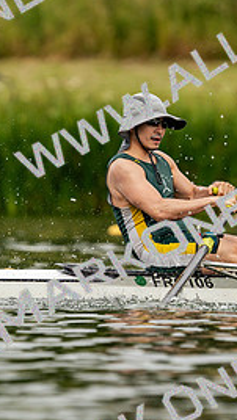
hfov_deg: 1.2
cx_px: 209
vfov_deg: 2.0
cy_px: 183
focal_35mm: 1057
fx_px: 11794
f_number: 6.3
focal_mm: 467
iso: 500
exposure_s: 1/2000
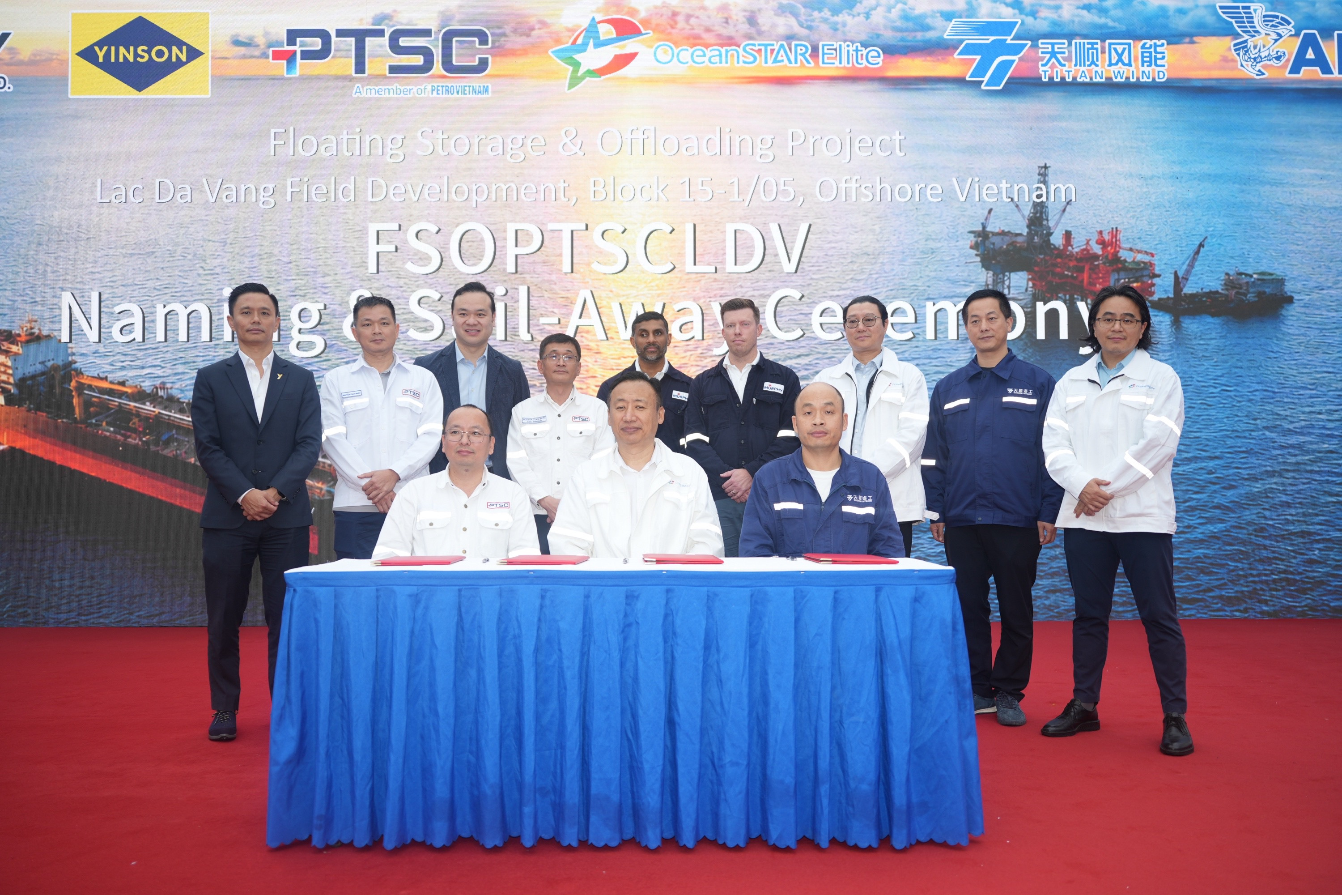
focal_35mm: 30
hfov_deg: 61.4
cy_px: 448
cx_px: 671
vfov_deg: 43.2
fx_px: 1129
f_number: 2.8
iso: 125
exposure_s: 1/160
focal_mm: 30.3
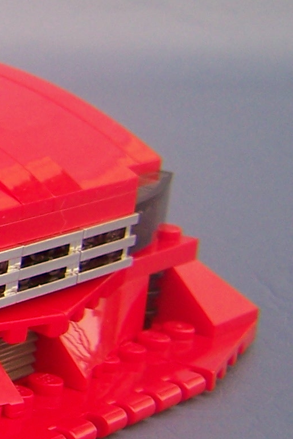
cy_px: 186
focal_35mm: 145
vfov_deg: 14.1
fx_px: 1769
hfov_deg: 8.5
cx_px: -453
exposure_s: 1/100
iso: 80
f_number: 2.8
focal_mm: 6.3
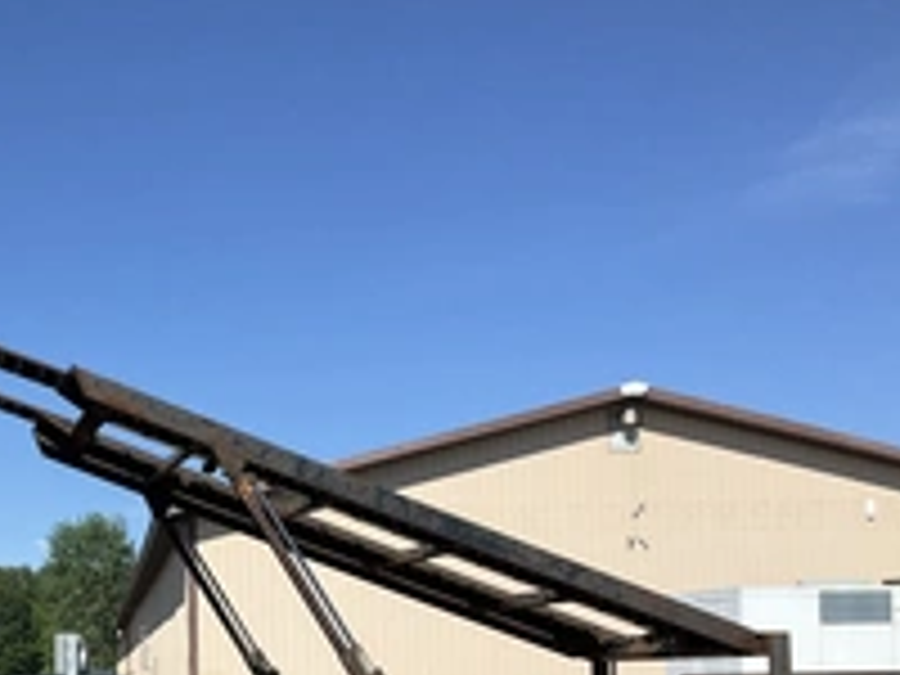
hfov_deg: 32.1
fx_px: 1508
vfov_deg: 24.6
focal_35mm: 58
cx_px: 153
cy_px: 594
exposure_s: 1/2058
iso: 25
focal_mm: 3
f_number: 1.8
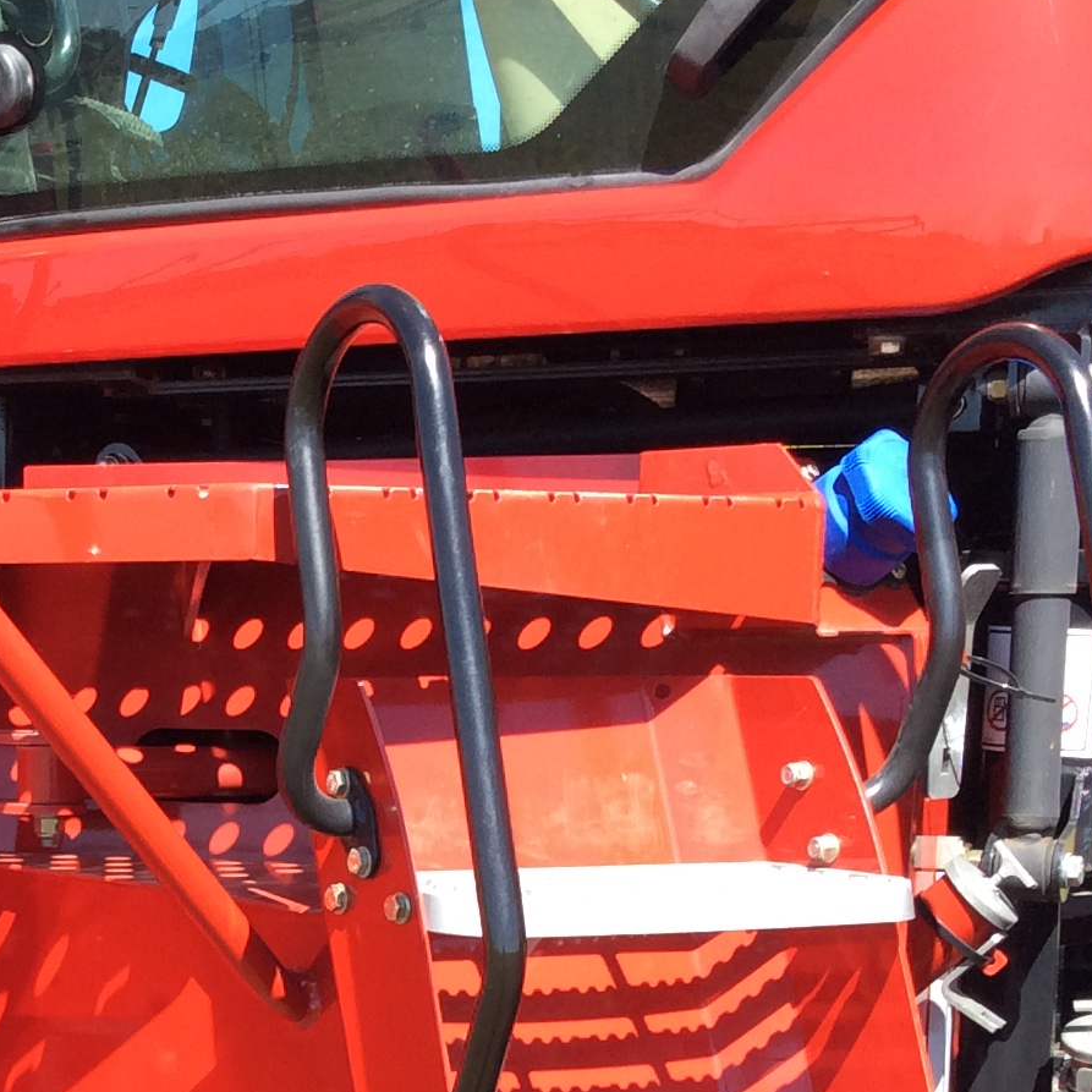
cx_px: -26
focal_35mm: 82
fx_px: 2927
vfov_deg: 20.8
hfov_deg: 20.4
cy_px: 954
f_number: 2.4
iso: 32
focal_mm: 3.3
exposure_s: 1/406
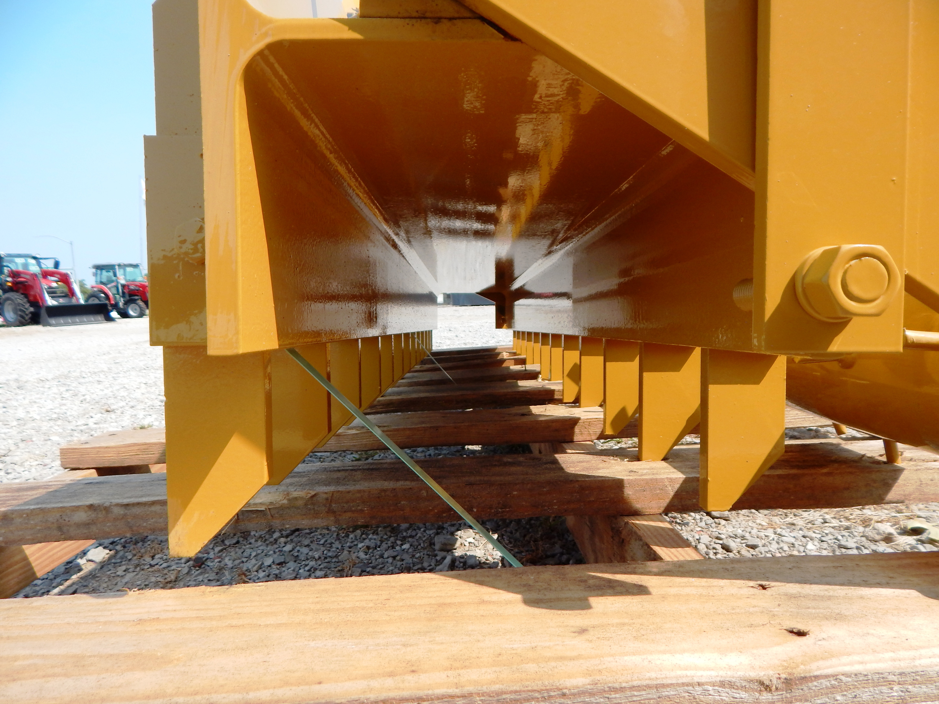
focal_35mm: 22
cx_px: 470
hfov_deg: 76.4
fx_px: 597
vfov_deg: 61.1
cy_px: 352
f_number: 3
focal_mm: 4
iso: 125
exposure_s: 1/1000
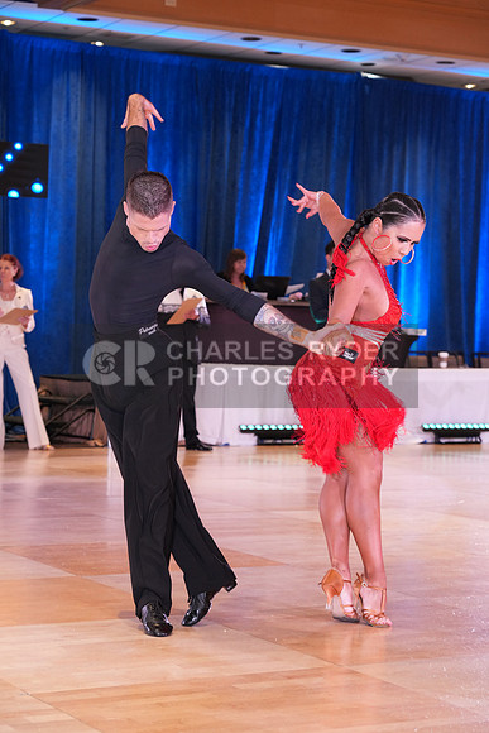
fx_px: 1649
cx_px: 244
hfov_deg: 16.9
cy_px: 366
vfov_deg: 25.1
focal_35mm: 81
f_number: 5.6
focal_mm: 81
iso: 2000
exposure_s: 1/200
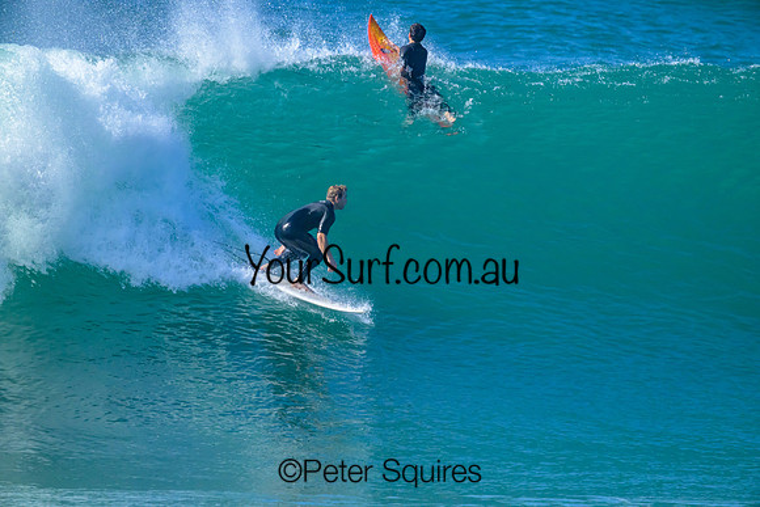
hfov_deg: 1.8
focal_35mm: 1120
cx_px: 380
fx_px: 23649
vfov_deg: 1.2
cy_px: 254
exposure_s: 1/6400
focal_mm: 1120
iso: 3600
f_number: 9
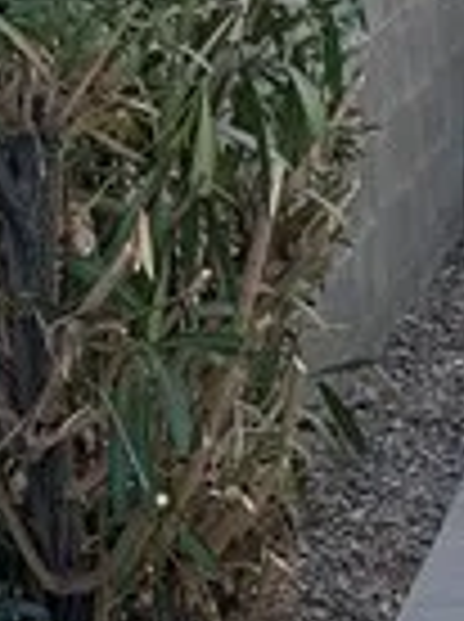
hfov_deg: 7.6
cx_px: 613
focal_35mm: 193
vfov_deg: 10.0
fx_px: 3460
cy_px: 909
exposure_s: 1/846
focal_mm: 5.7
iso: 50
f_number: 1.5
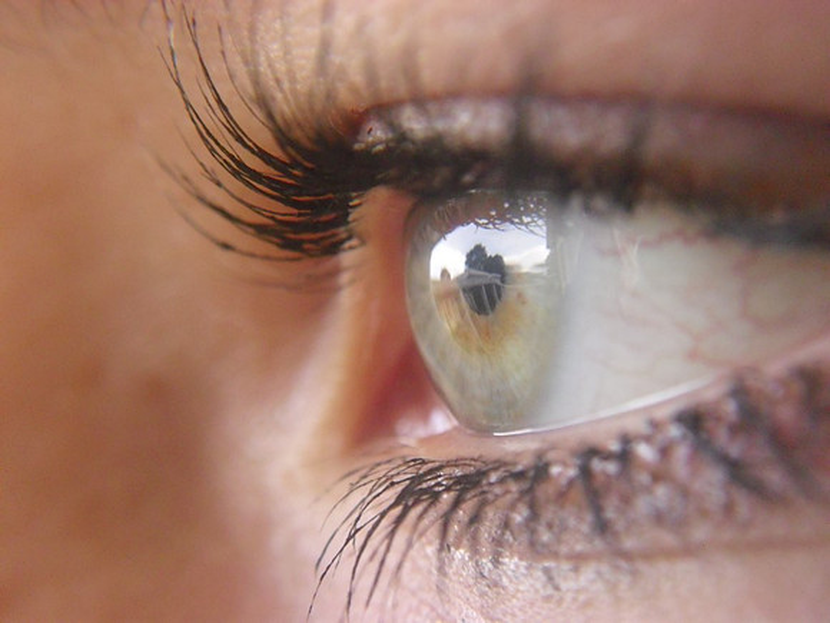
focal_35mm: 44
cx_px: 415
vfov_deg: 32.9
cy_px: 312
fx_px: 1055
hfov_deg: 42.9
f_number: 3.4
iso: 400
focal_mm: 7.7
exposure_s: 1/60
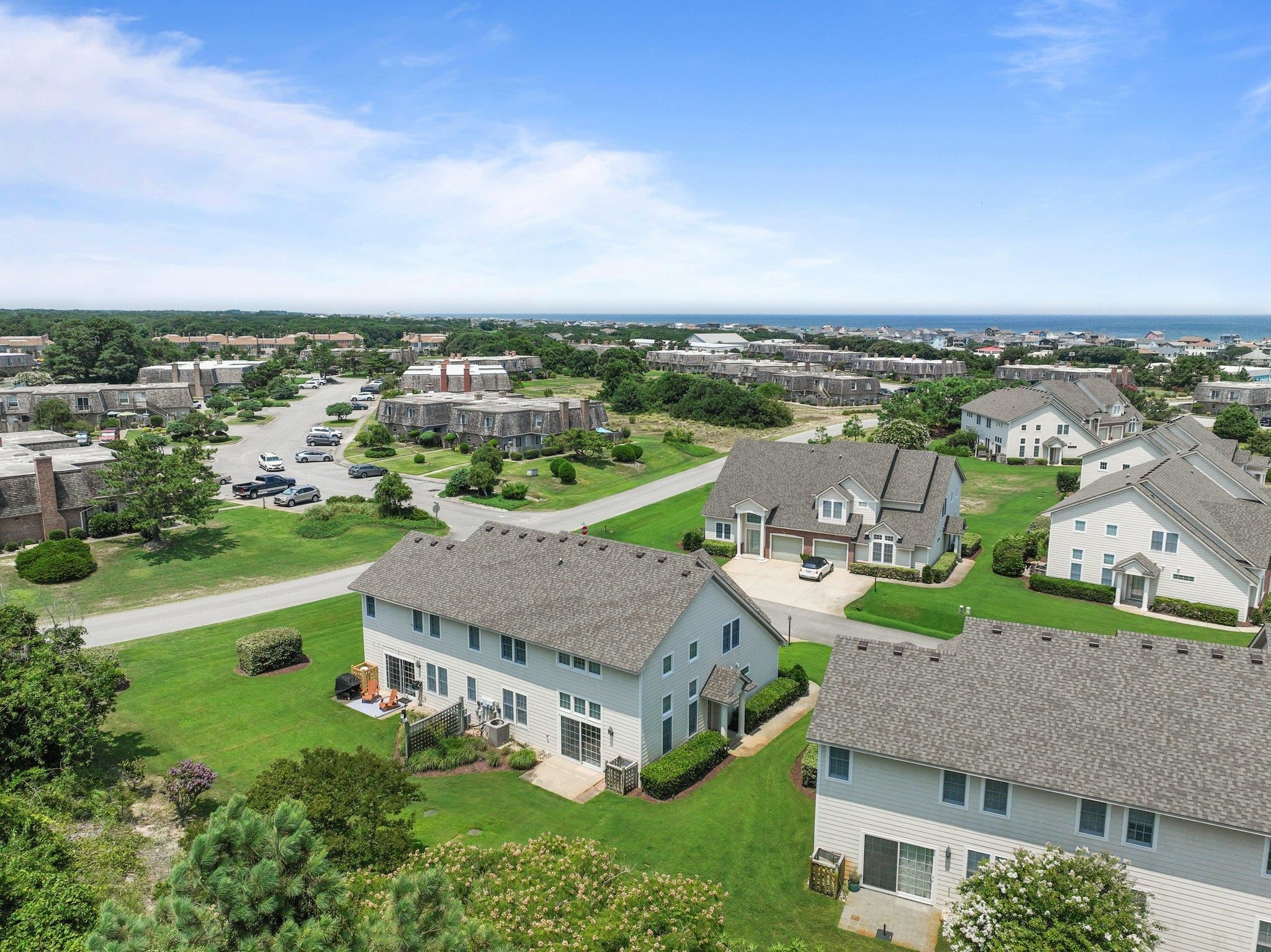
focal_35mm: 24
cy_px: 476
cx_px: 636
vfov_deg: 56.8
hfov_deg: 71.6
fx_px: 881
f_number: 2.8
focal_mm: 12.29
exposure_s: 1/6400
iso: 100
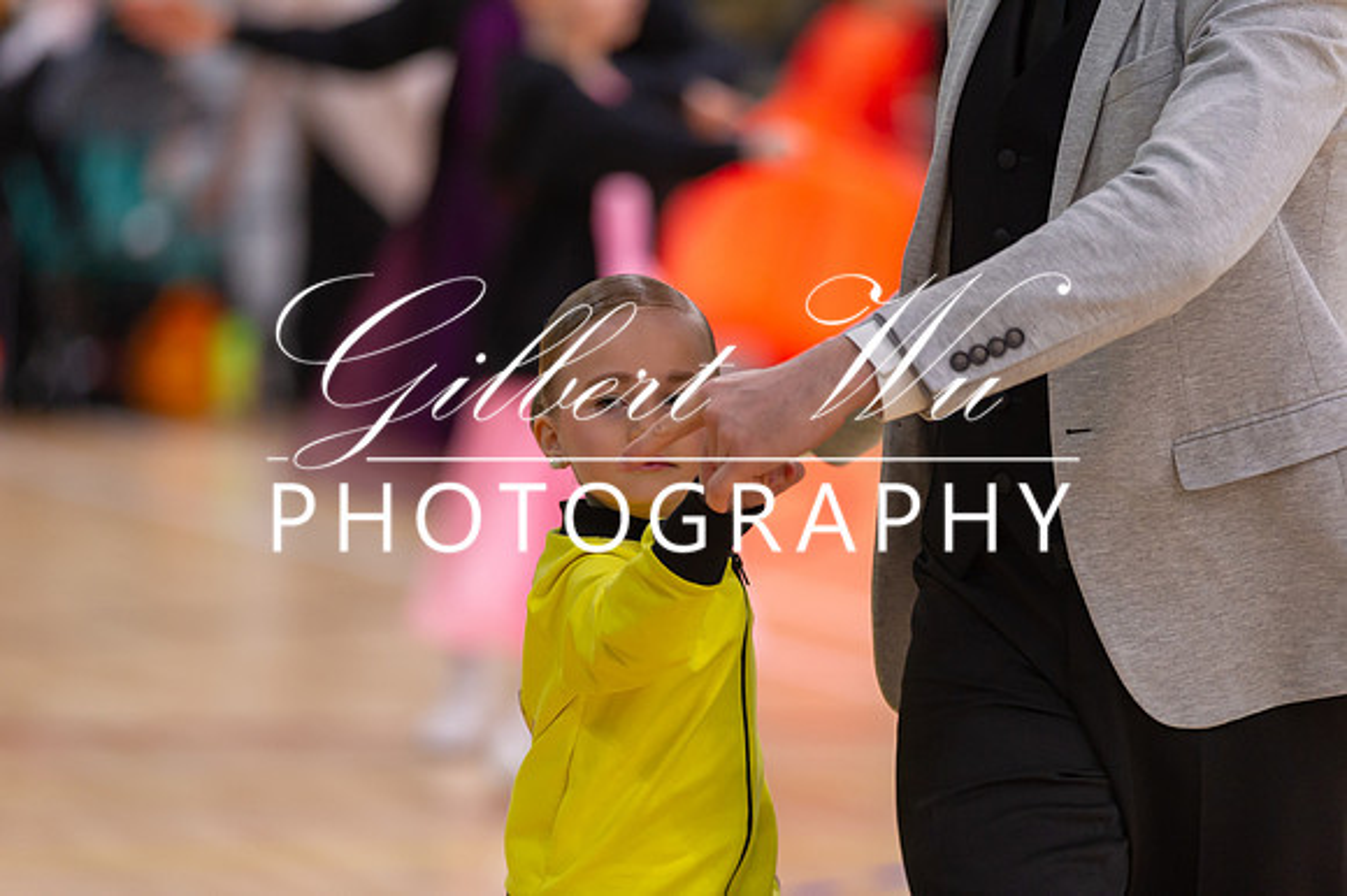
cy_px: 448
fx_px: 11218
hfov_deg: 6.9
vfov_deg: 4.6
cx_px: 674
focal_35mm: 300
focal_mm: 300
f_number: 4
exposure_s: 1/250
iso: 2500
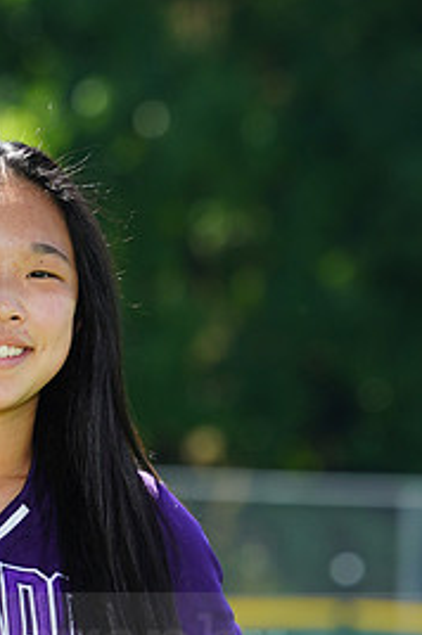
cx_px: -24
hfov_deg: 2.2
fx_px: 10982
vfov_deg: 3.3
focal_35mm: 623
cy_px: 626
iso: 200
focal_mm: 288
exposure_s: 1/200
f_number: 9
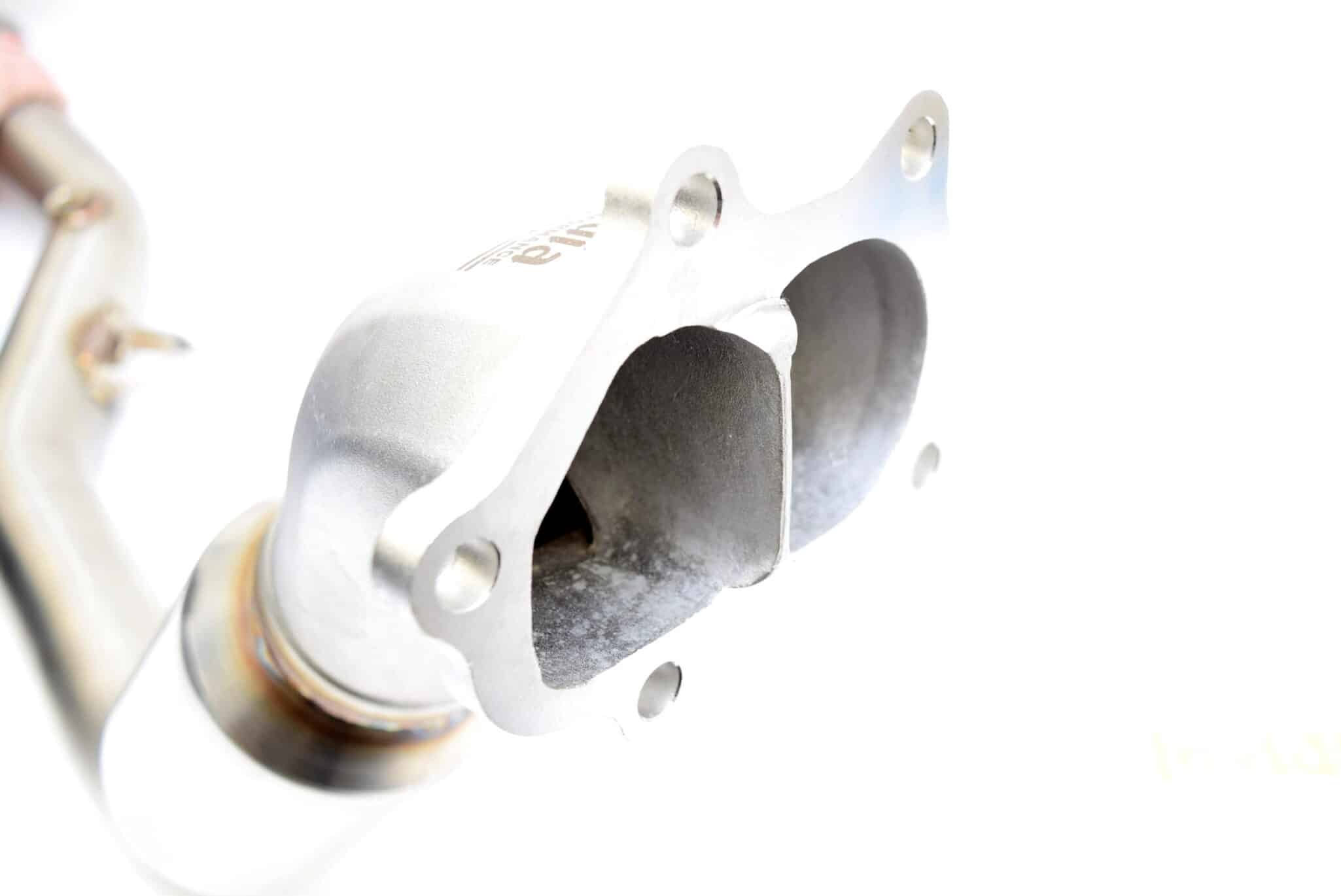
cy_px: 448
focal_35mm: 34
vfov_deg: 38.4
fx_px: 1286
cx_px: 670
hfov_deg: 55.1
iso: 400
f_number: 5
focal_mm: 23
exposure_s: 1/100
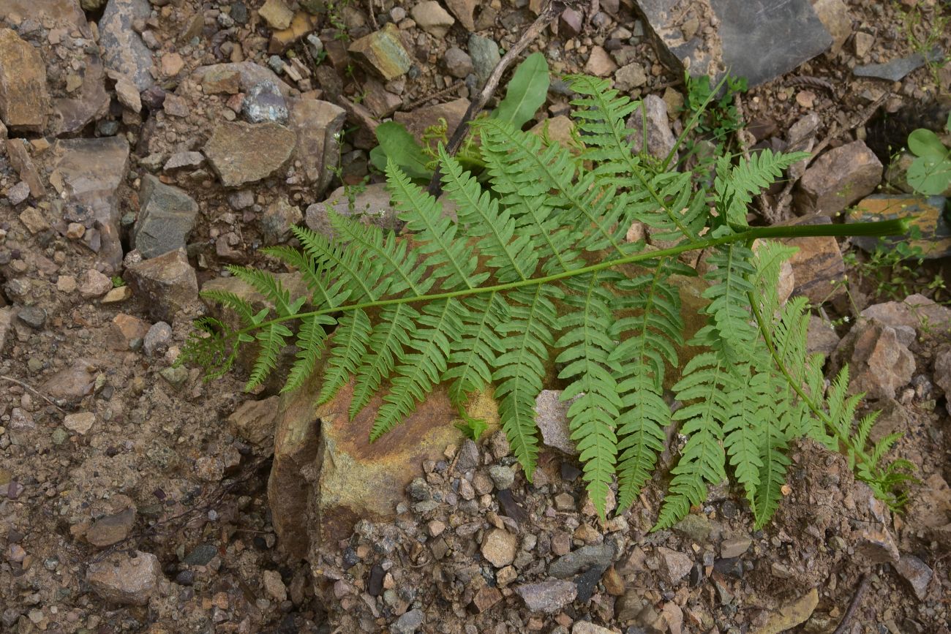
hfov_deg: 39.6
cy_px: 317
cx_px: 476
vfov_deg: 27.0
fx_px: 1321
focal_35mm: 50
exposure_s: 1/125
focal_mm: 50
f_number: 18
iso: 320
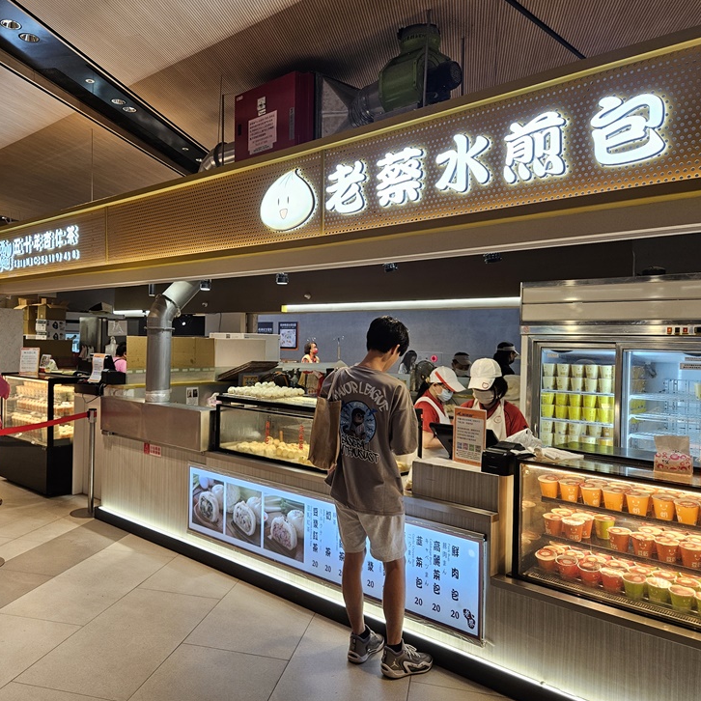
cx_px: 273
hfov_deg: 56.8
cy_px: 346
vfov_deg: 57.3
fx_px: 642
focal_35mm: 28
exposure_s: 1/120
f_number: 1.8
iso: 125
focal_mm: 5.4
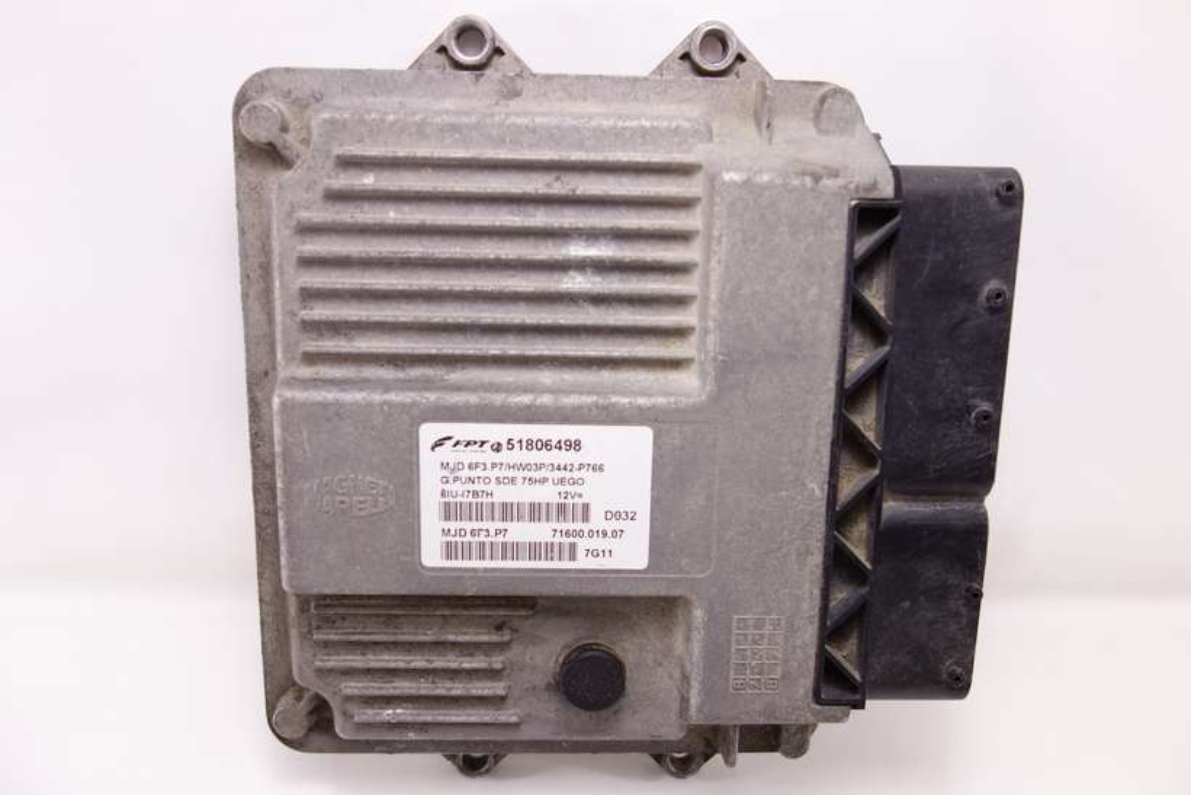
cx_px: 596
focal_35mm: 28
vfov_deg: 46.4
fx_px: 926
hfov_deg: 65.5
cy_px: 398
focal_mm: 10.4
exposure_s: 1/100
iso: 125
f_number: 2
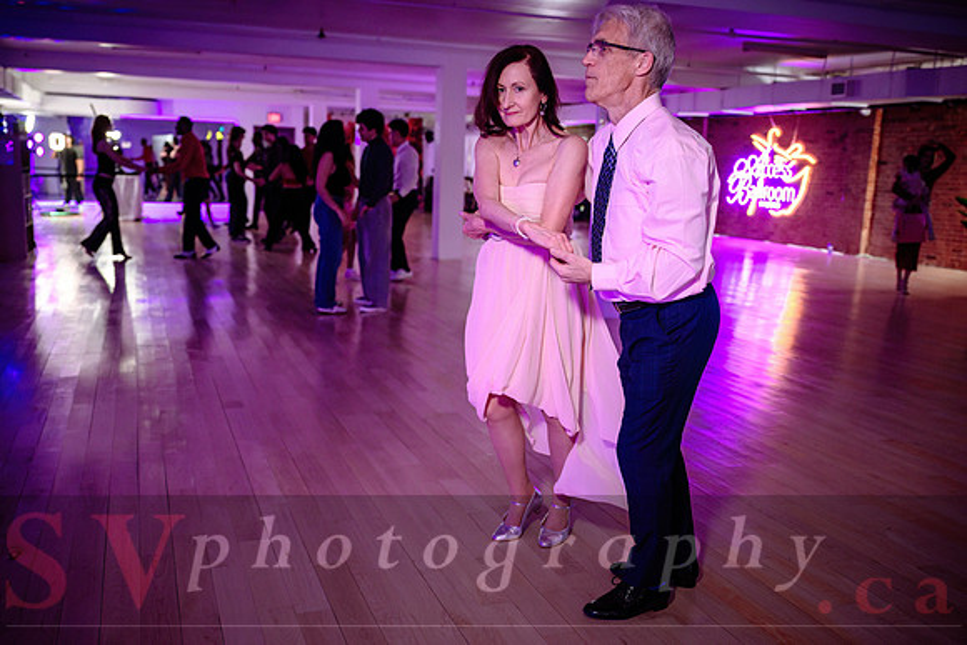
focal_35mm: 33
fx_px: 878
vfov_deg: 40.3
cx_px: 468
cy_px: 362
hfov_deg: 57.7
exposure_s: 1/200
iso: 1600
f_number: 2
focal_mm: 28
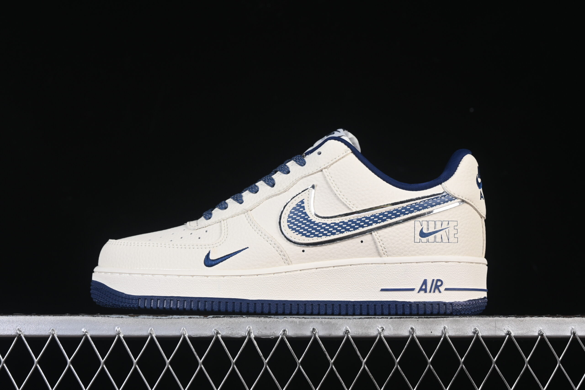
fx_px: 1219
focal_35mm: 75
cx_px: 292
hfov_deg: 27.0
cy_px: 195
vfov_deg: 18.2
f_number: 8
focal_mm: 50
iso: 160
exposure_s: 1/80
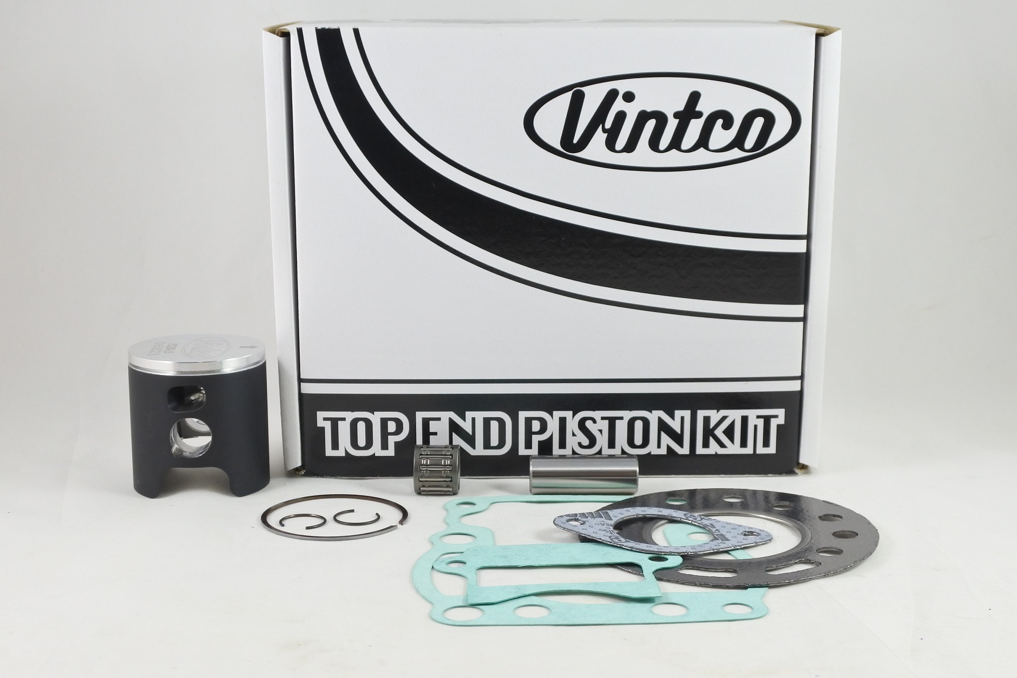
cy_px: 339
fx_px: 1158
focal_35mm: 41
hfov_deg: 47.4
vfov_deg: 32.6
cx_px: 508
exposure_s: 1/125
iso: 500
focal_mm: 15.3
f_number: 4.2
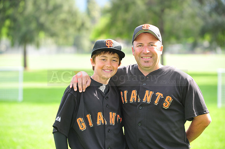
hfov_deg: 12.5
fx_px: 1031
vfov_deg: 8.3
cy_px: 74
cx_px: 112
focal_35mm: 165
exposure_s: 1/250
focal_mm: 165
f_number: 4.5
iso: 200
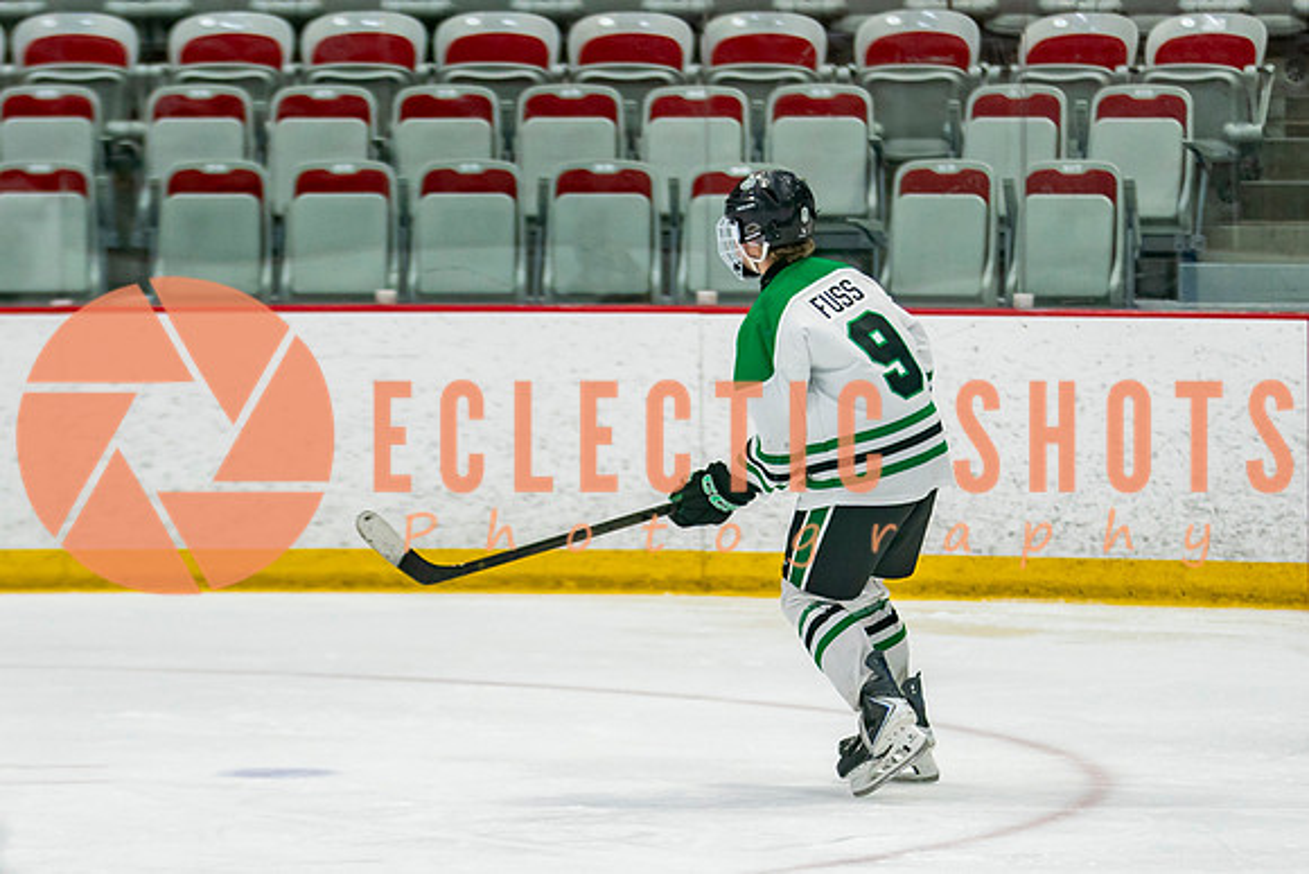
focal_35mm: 224
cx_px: 751
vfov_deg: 6.1
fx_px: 8136
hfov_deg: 9.2
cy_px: 590
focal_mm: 115
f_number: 2.8
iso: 800
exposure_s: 1/640
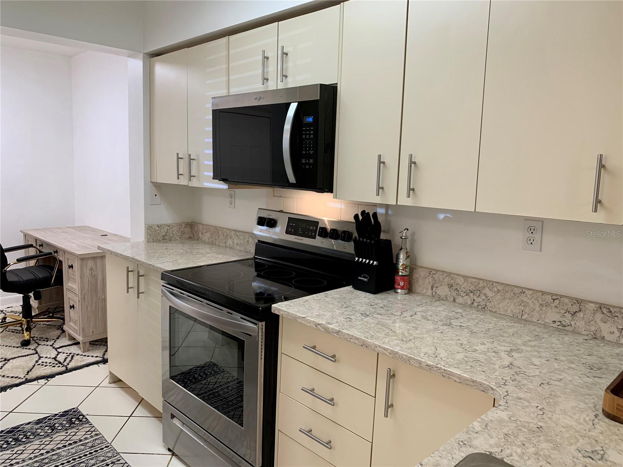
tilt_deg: -7.2
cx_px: 312
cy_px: 234
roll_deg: -1.4
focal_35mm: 26
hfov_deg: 67.3
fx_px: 468
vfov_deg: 53.1
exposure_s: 1/60
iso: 80
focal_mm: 4.25
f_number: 1.8
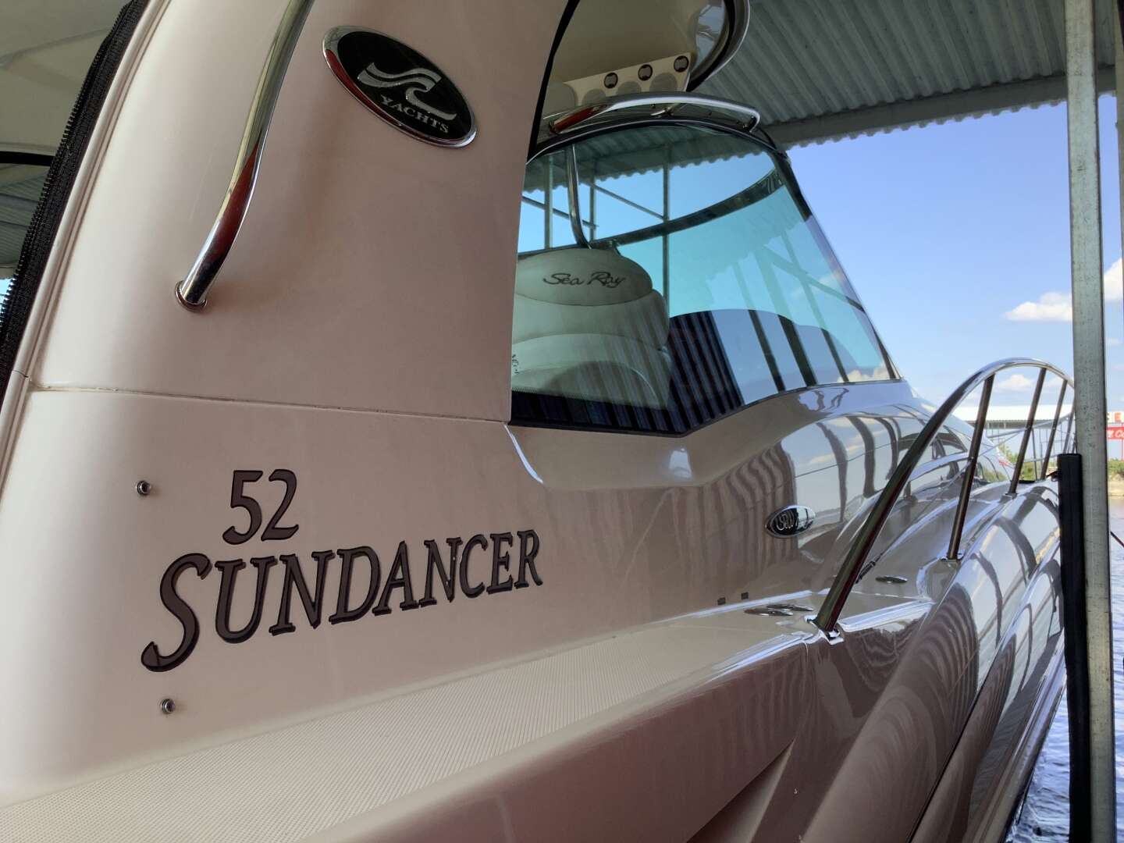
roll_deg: +0.2
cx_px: 562
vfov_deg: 45.4
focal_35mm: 31
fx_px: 1007
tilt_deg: +1.8
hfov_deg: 58.4
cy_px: 422
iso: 25
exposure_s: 1/231
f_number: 2.4
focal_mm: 3.3
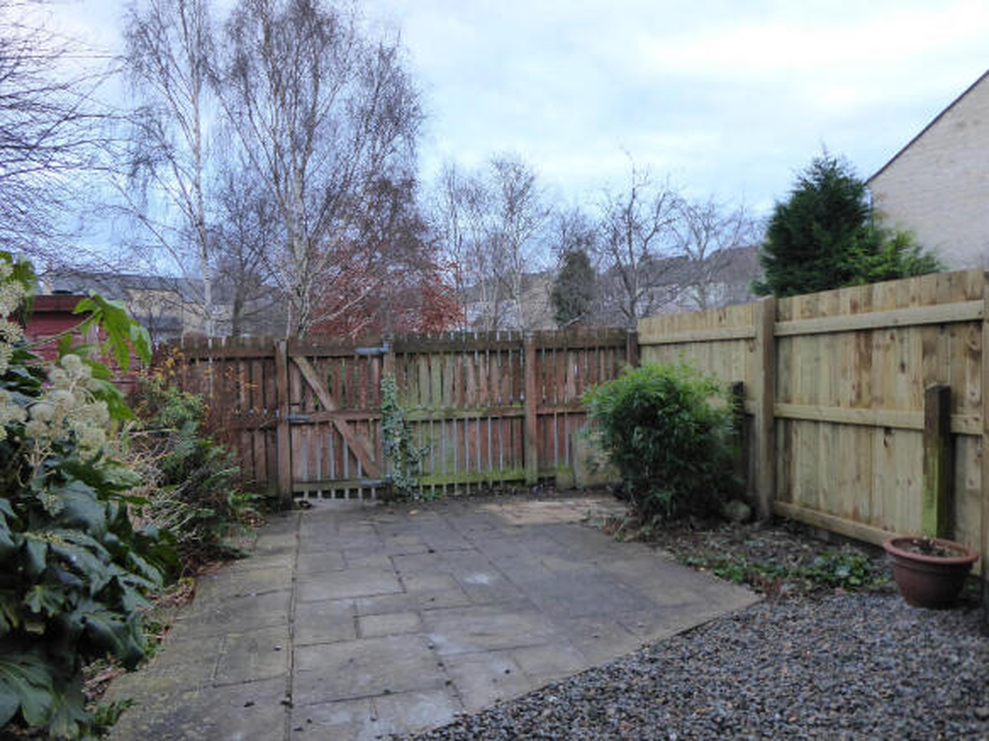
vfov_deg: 54.9
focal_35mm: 25
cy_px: 370
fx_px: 714
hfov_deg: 69.4
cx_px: 494
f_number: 3.3
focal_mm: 4.3
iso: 320
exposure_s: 1/100
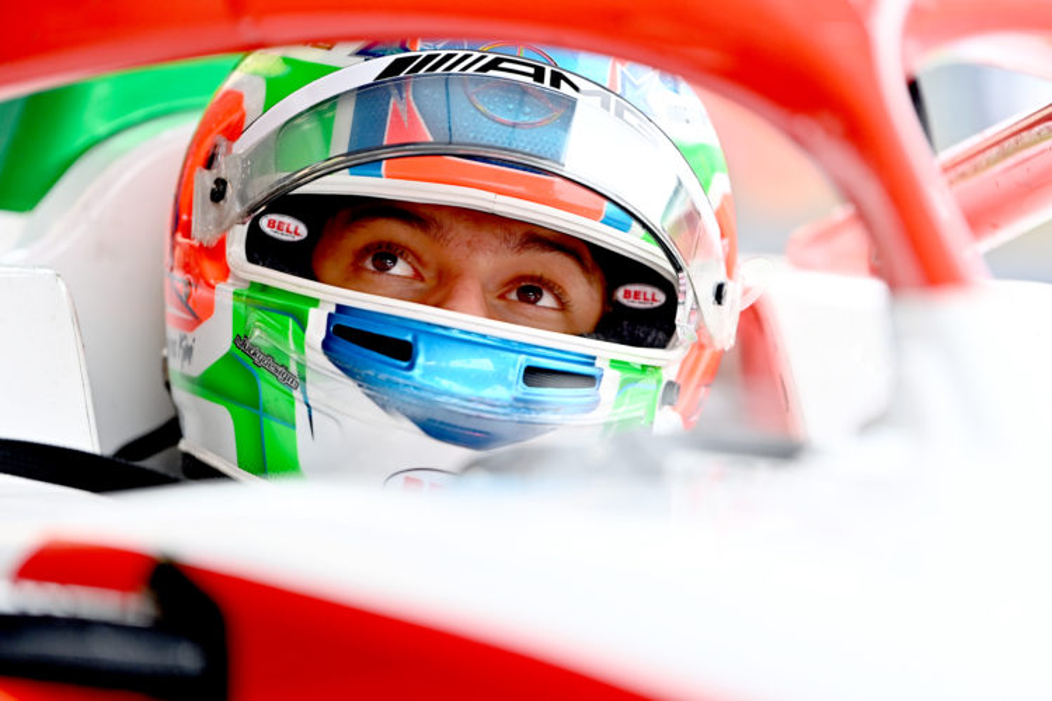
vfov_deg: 6.9
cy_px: 350
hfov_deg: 10.3
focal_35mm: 200
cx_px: 526
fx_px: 5844
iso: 320
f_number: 2.8
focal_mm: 200
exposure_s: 1/500
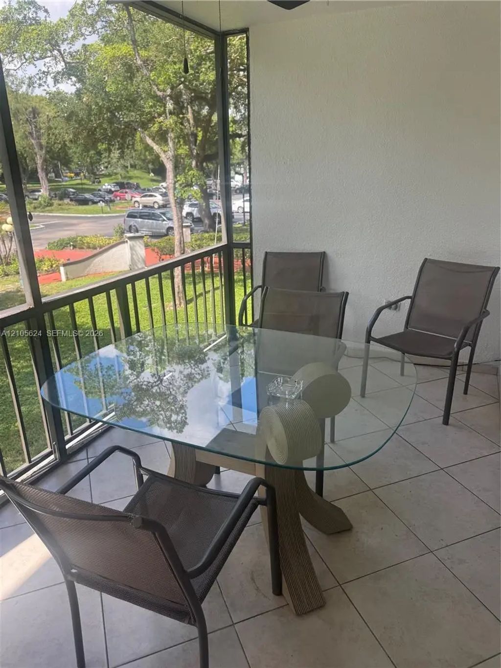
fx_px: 463
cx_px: 250
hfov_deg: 56.8
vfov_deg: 71.6
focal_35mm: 24
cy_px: 334
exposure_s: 1/477
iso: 80
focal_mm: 6.76
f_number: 1.78
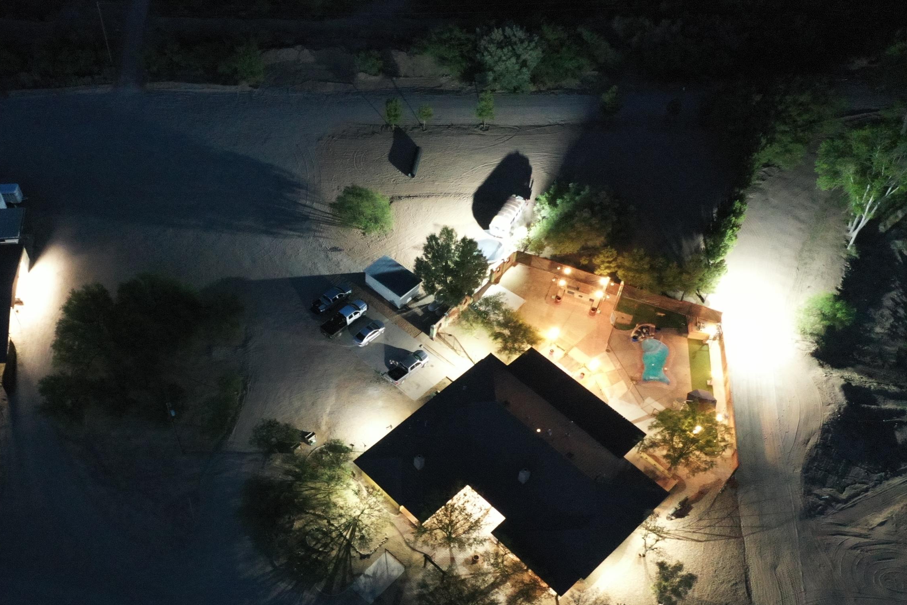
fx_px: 932
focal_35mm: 37
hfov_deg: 51.3
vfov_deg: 35.7
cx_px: 332
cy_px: 386
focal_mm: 10.26
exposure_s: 1/2
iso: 3200
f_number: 5.6
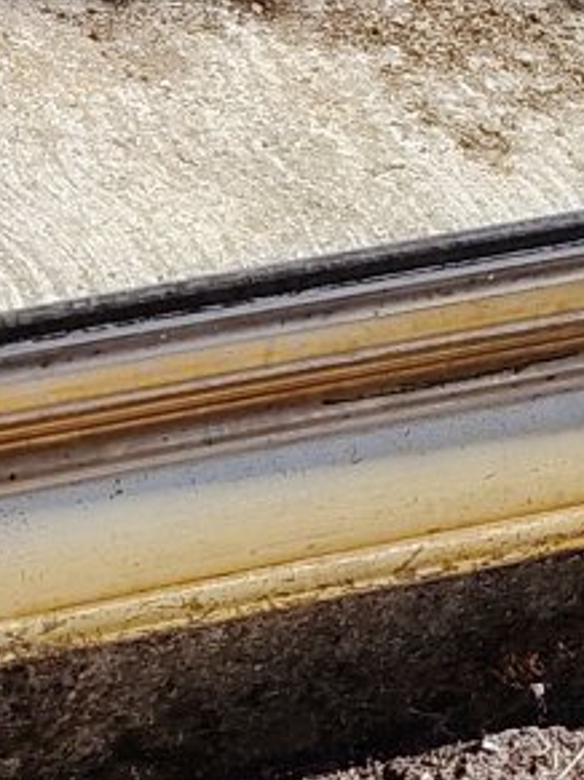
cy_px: -271
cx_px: -413
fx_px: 3894
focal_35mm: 173
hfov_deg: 8.3
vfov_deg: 11.1
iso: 100
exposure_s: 1/764
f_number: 1.75
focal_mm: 5.25
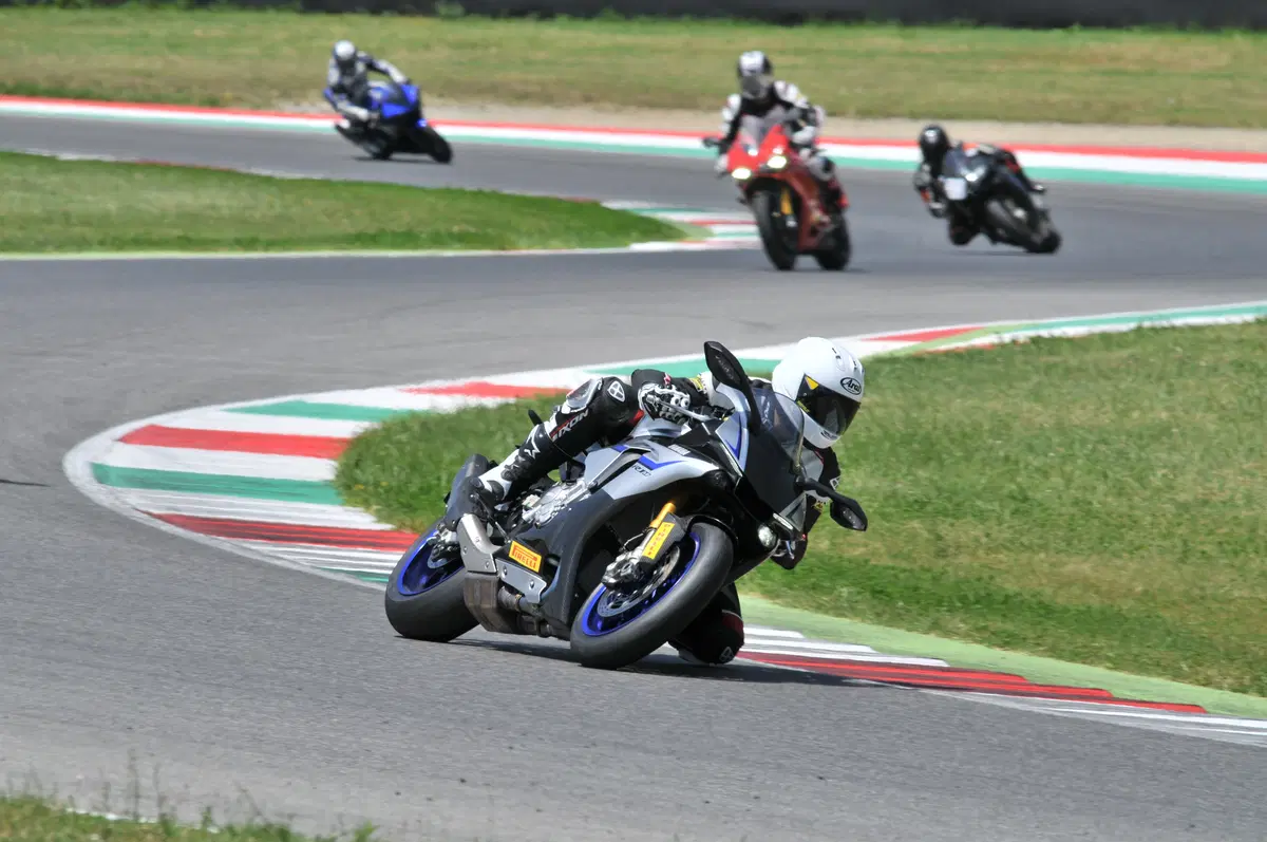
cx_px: 634
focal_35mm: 450
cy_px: 421
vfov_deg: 3.0
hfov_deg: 4.6
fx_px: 15818
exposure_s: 1/640
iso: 200
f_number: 10
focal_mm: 300
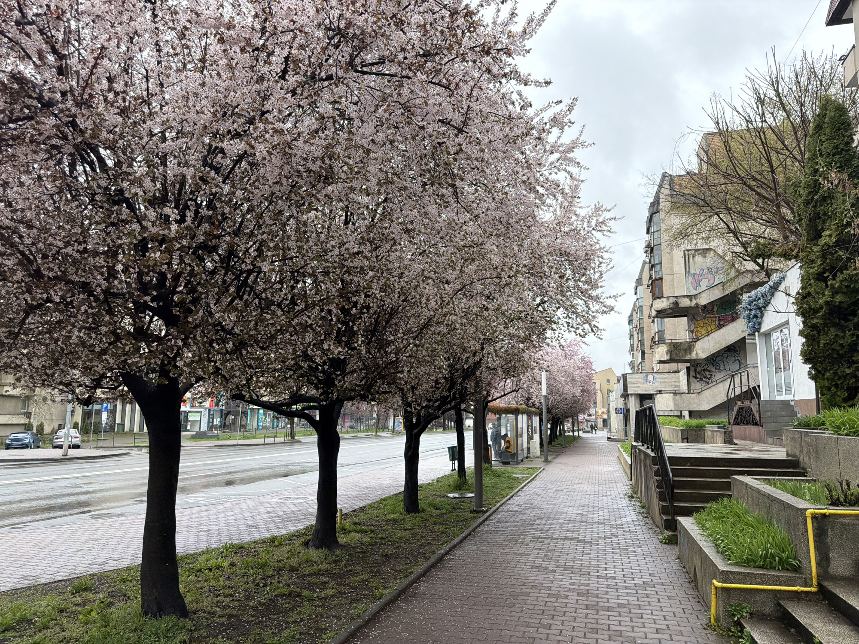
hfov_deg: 71.6
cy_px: 322
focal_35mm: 24
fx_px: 596
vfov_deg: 56.8
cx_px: 430
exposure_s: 1/4167
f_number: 1.78
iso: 500
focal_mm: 6.76
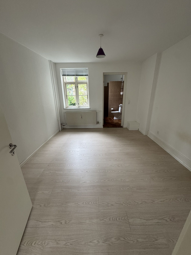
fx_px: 103
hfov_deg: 85.7
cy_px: 128
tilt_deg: -18.3
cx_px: 96
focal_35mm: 14
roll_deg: +1.0
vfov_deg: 102.1
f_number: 2.2
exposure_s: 1/99
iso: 250
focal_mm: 2.22
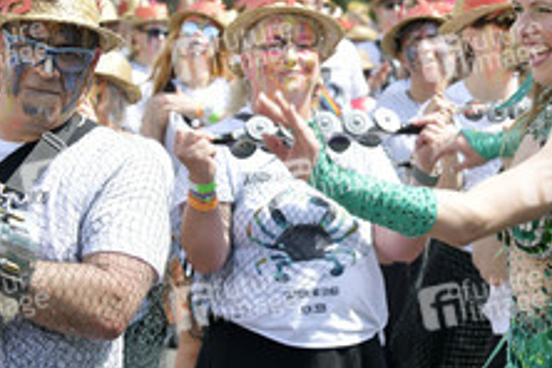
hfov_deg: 14.3
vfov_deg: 9.7
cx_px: 516
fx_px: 2177
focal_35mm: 142
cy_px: 114
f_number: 6.3
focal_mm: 70
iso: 160
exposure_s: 1/250
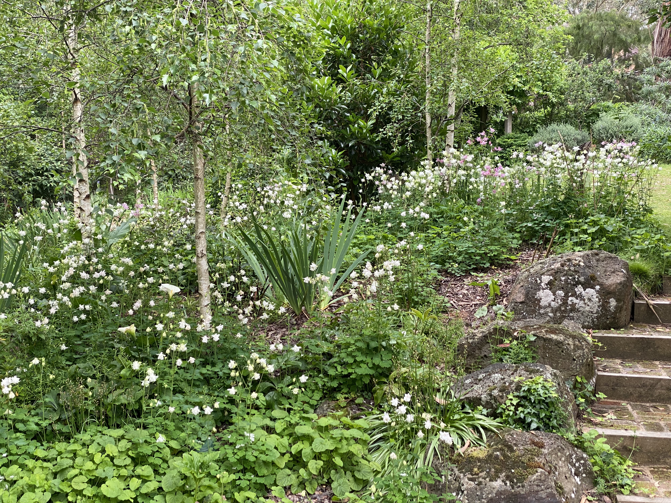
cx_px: 336
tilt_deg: -2.3
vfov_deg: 28.0
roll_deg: -1.4
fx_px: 1008
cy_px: 252
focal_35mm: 52
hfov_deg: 36.8
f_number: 2
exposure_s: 1/122
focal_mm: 6
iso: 32
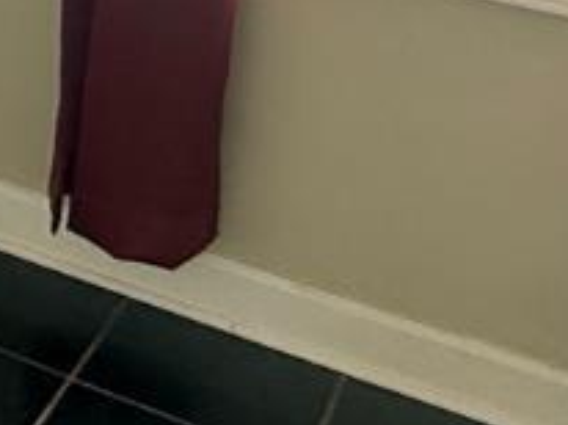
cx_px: -598
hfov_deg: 15.2
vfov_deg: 13.4
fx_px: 1672
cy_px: -269
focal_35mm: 102
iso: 320
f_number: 2.2
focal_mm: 2.22
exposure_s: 1/120
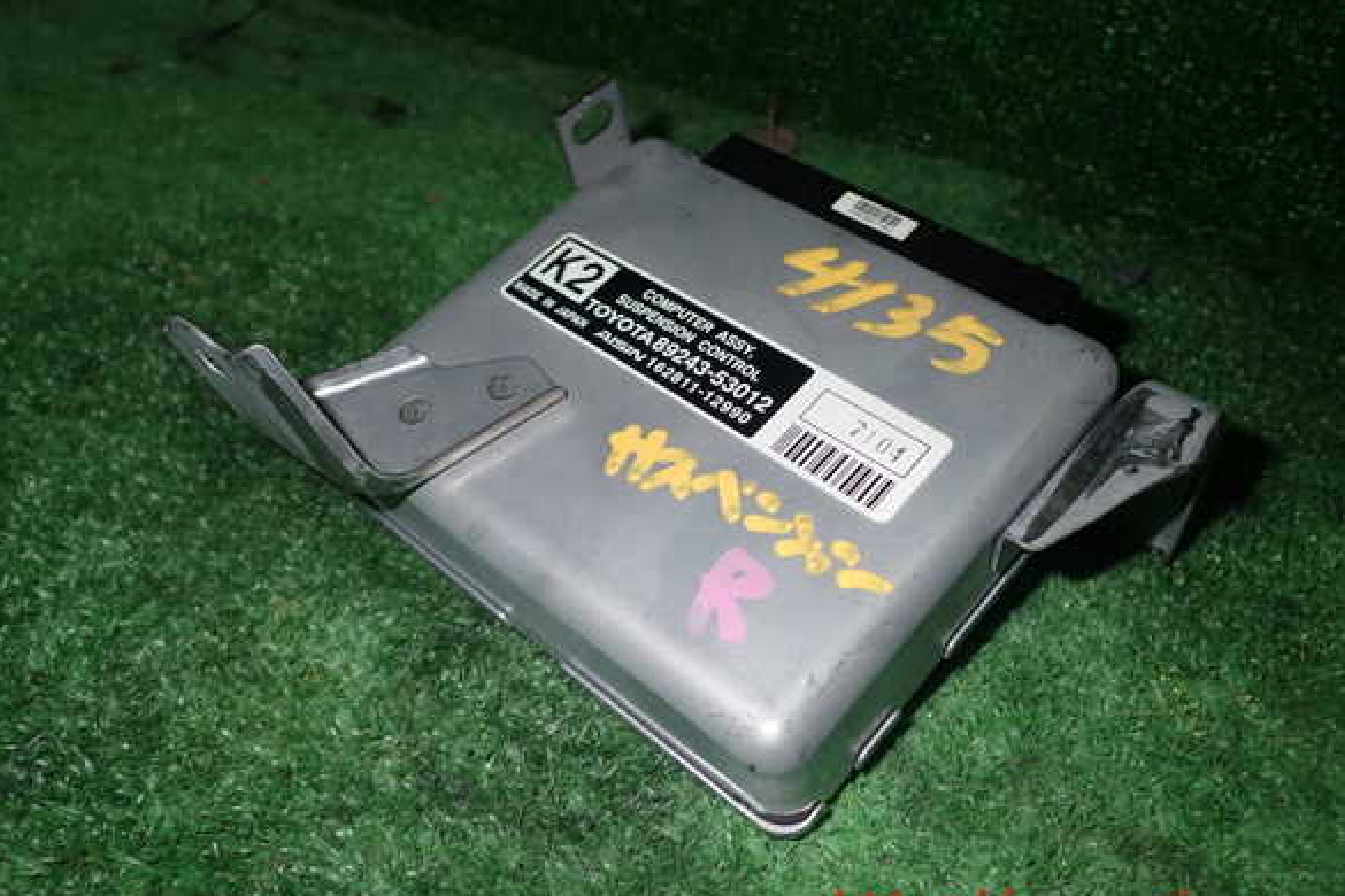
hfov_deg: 58.7
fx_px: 1195
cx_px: 664
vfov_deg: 41.1
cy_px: 425
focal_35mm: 32
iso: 200
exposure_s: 1/30
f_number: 6.3
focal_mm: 5.4
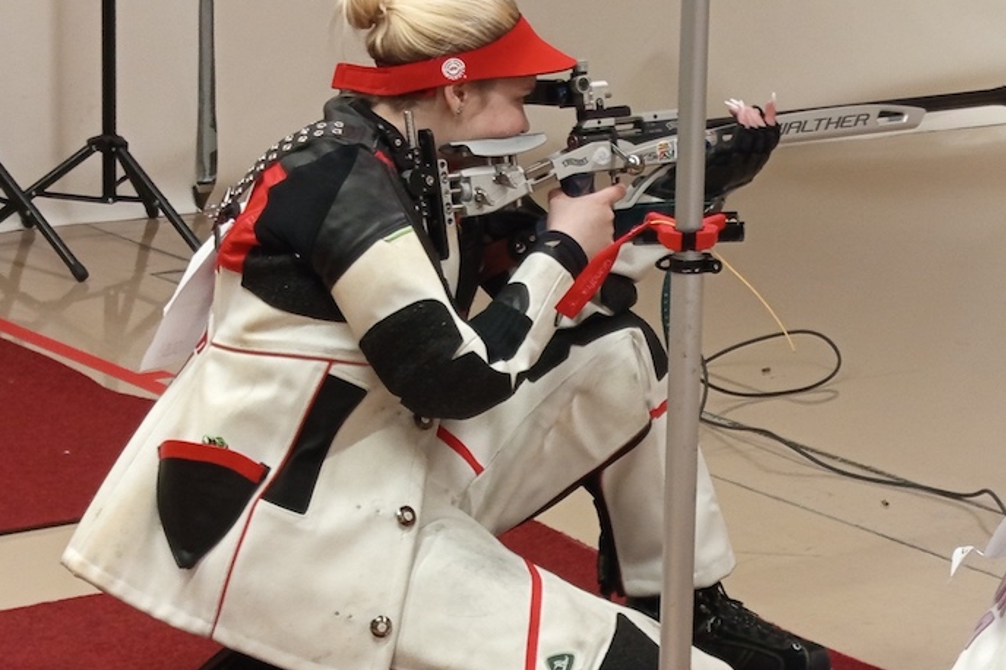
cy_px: 398
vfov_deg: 11.3
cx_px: 582
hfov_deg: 16.9
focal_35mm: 121
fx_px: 3380
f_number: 1.7
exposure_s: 1/50
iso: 250
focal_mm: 5.24
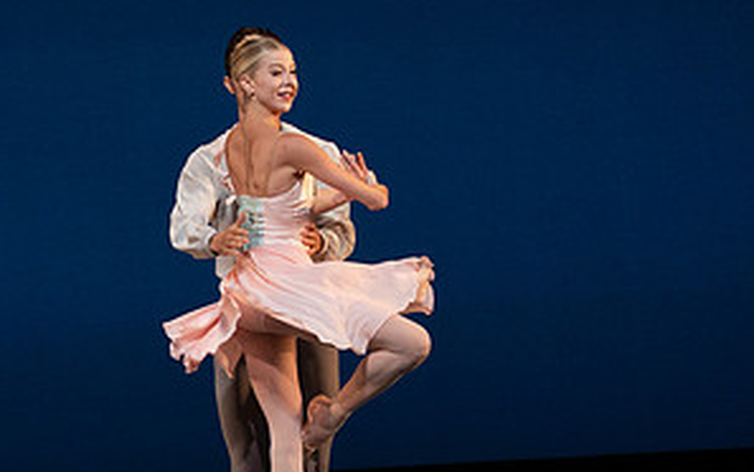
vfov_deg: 3.3
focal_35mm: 398
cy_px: 250
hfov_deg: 5.3
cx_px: 135
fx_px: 8183
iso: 3200
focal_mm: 200
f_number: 8
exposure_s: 1/500
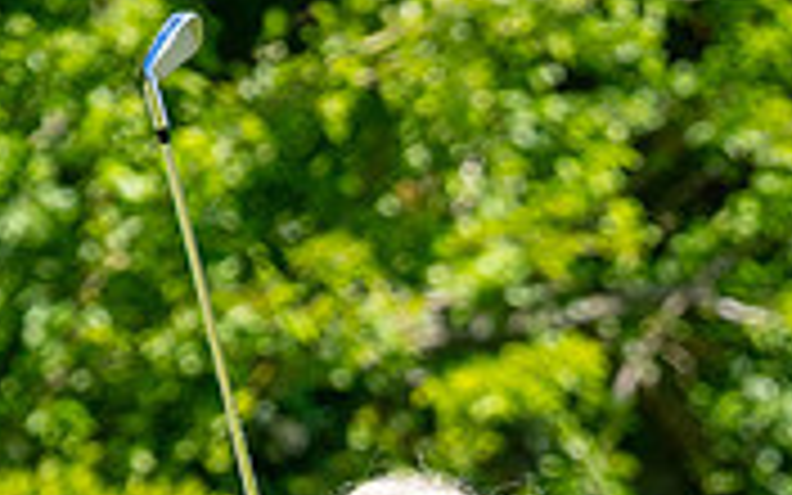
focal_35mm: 1170
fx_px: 25254
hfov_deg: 1.8
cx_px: 459
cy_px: 896
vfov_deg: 1.1
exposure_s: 1/1600
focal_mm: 300
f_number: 5
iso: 320
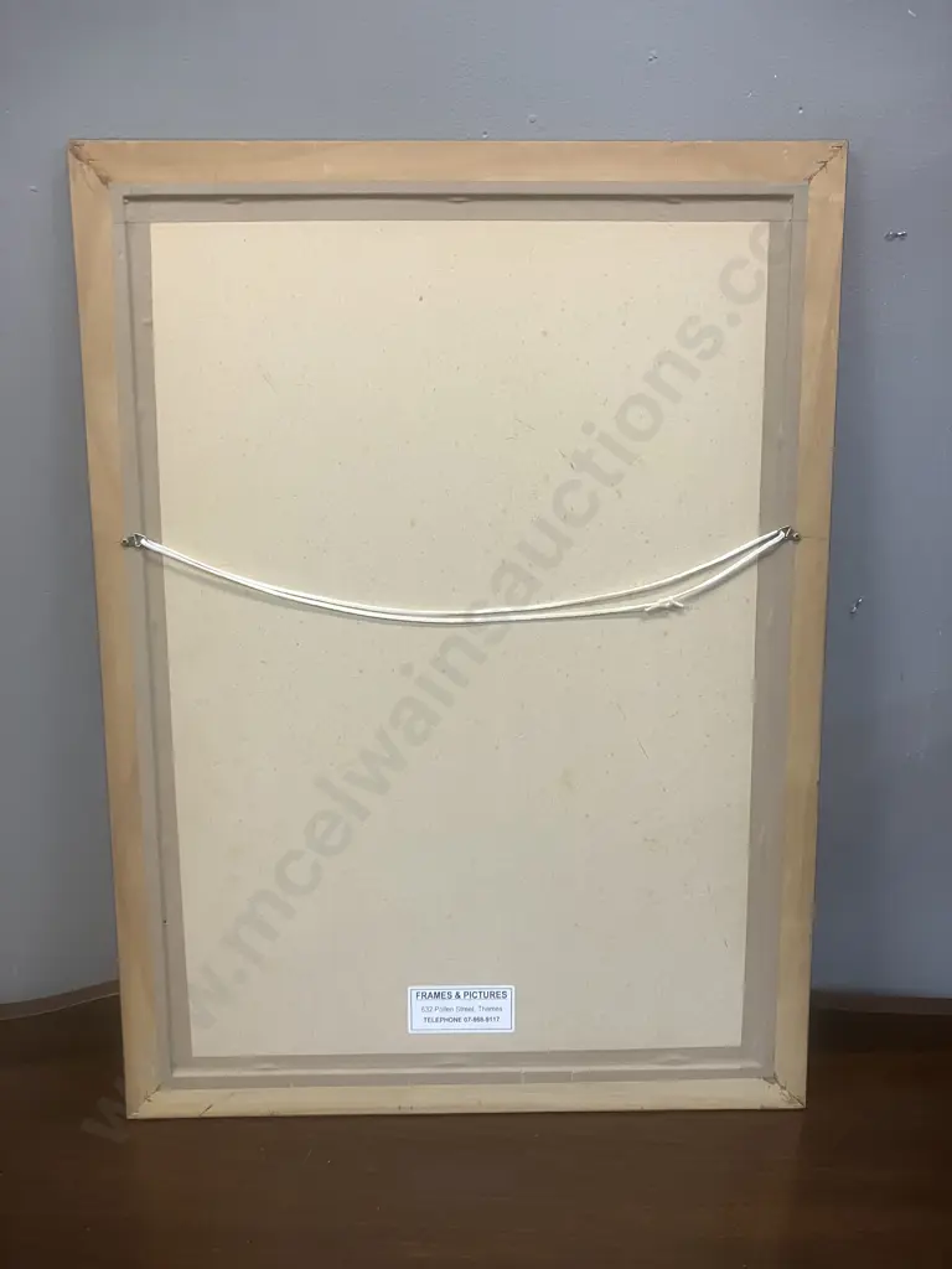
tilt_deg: -16.3
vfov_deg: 63.4
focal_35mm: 28
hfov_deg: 49.7
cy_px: 634
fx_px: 1027
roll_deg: +1.0
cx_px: 476
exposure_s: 1/50
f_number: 1.8
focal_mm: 3.99
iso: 100
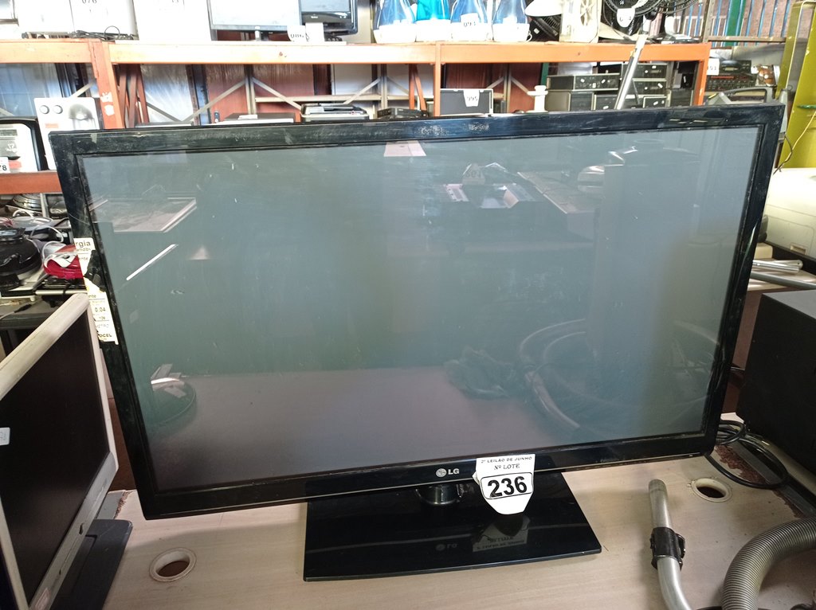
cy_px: 305
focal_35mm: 28
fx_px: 659
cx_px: 408
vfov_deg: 49.7
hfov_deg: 63.5
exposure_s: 1/30
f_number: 1.79
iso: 298
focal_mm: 4.7
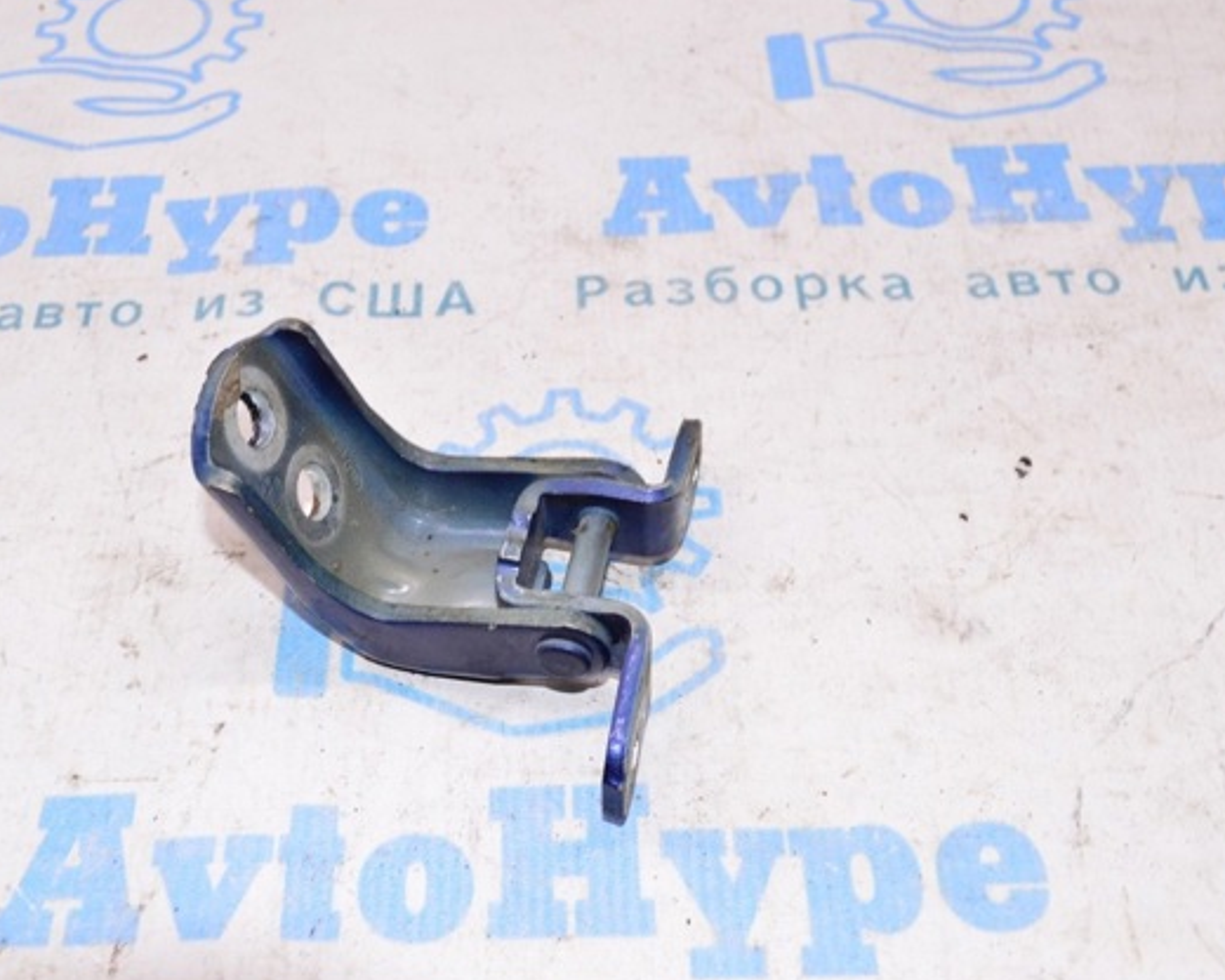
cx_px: 506
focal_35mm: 45
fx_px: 1631
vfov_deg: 33.4
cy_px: 496
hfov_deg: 41.0
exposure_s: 1/100
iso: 1600
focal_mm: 26
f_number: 8
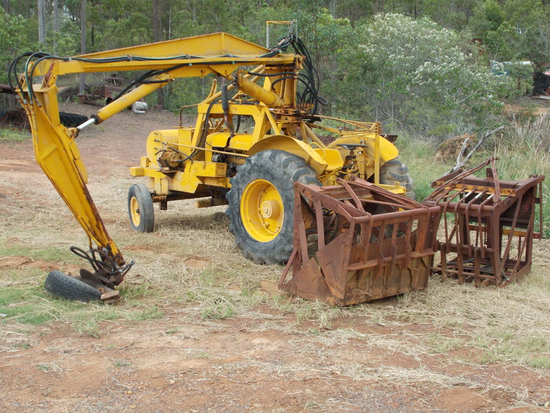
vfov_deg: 29.1
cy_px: 206
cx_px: 275
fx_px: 794
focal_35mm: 50
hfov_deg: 38.2
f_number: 4.5
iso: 320
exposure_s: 1/250
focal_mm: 9
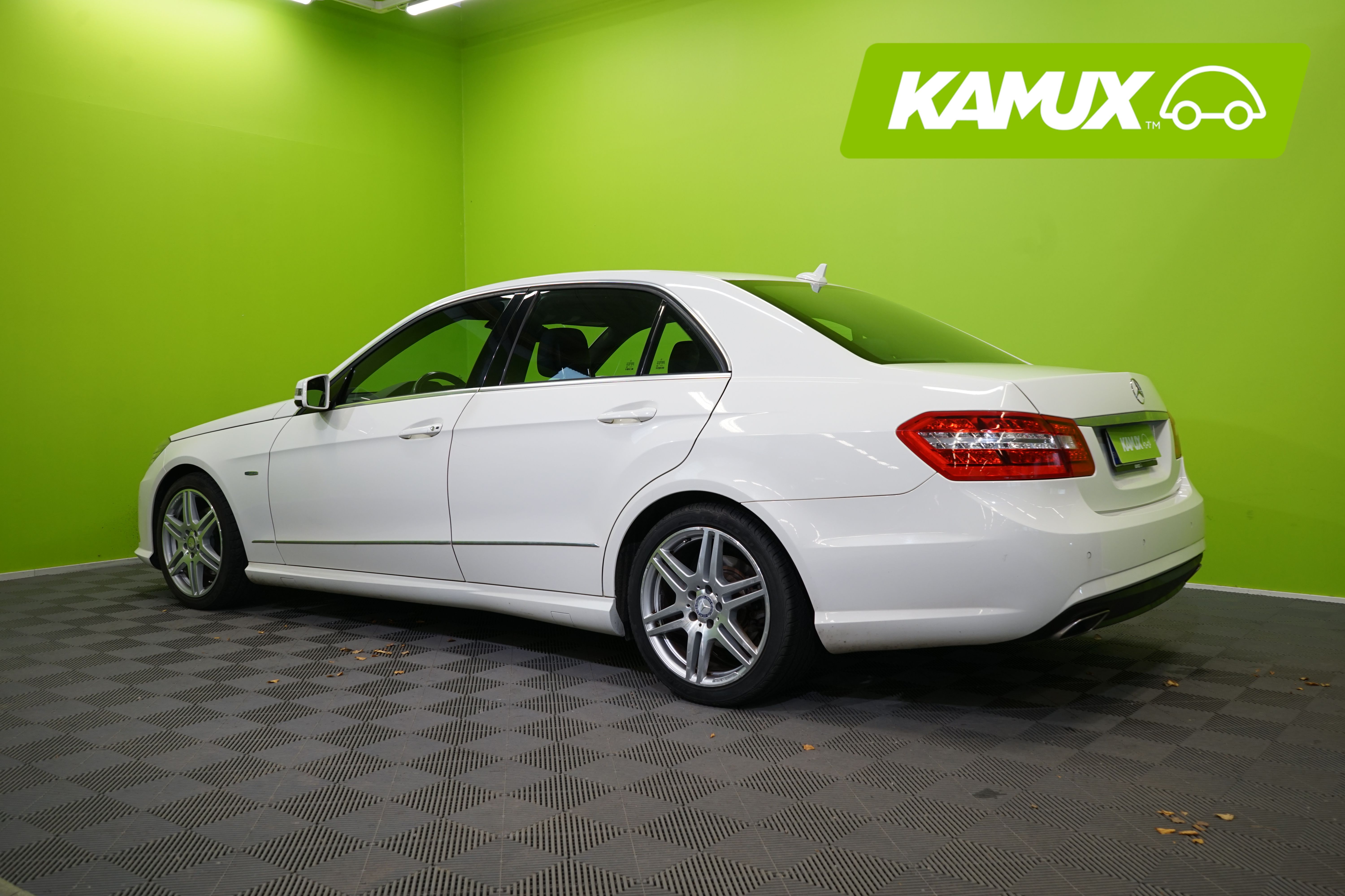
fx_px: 1158
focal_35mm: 31
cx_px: 672
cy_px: 448
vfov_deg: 42.3
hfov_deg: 60.3
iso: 500
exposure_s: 1/40
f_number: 6.3
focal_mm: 31
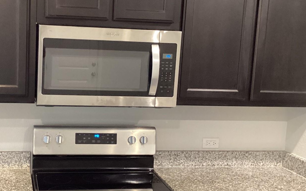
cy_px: 100
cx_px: 94
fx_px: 459
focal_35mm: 55
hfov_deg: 36.4
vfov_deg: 23.6
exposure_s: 1/40
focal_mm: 3.3
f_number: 2.4
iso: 400
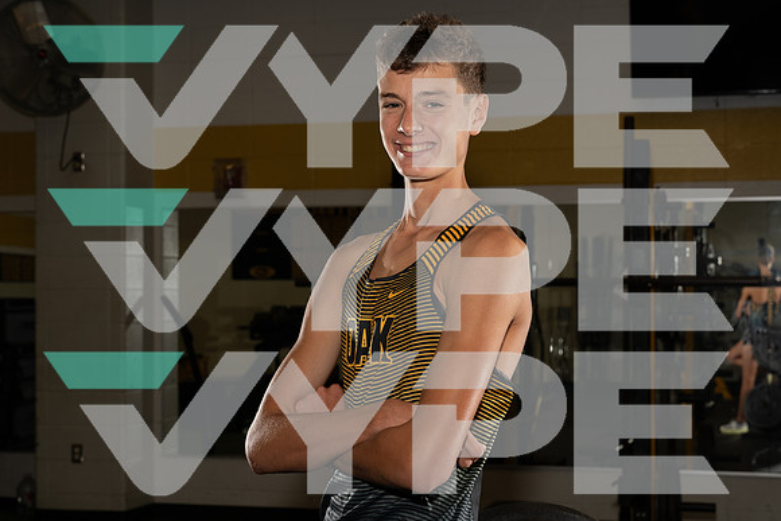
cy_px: 260
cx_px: 390
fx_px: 1497
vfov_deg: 19.7
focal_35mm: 69
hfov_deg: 29.2
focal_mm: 69
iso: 400
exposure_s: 1/250
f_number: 8
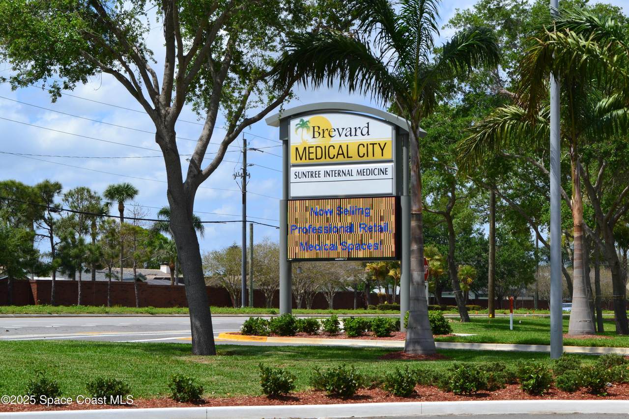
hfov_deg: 24.6
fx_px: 1441
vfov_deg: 16.5
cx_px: 314
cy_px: 210
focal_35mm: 82
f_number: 11
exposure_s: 1/500
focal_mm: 55
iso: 400
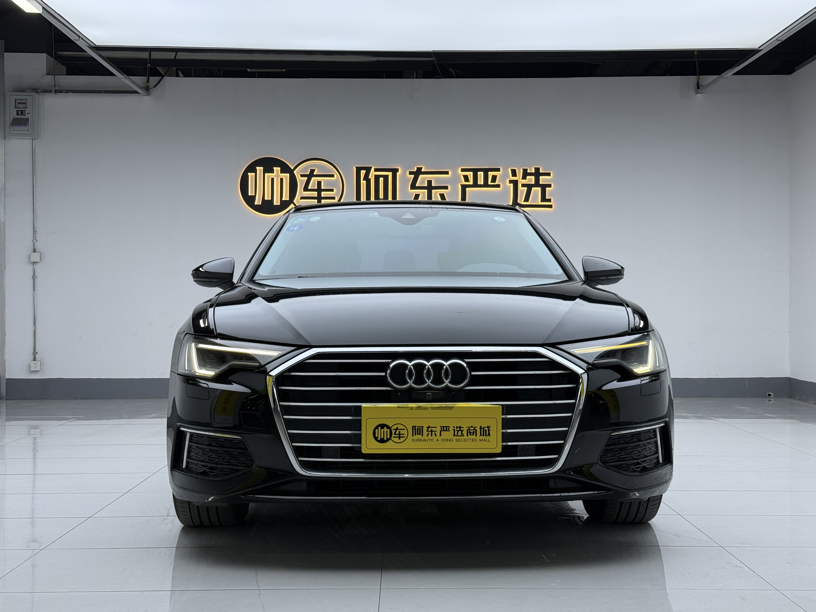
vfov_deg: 30.3
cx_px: 408
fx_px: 1131
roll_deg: -0.1
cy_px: 306
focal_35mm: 48
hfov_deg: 39.7
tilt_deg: +1.2
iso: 50
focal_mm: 6.76
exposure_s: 1/150
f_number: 1.78
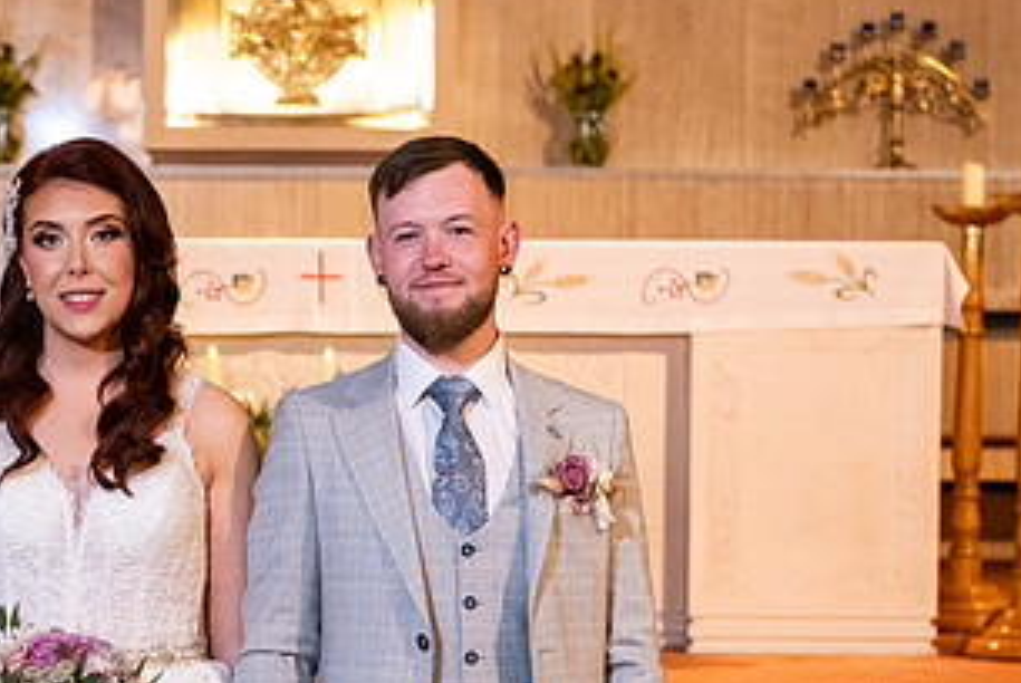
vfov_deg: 10.3
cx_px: 201
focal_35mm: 133
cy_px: 494
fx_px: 3776
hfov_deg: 15.3
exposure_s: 1/160
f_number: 5
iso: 2000
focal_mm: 70
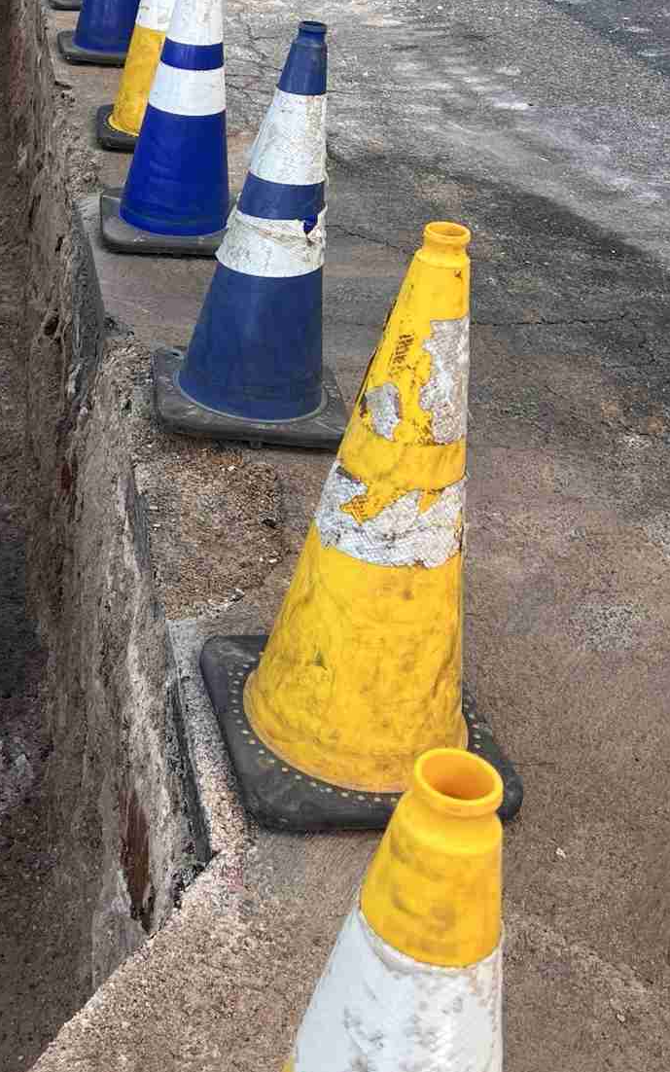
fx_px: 1460
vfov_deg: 39.8
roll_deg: +1.0
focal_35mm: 50
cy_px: 363
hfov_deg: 24.7
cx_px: 8
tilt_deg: -26.8
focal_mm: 5.7
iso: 50
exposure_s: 1/509
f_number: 1.5
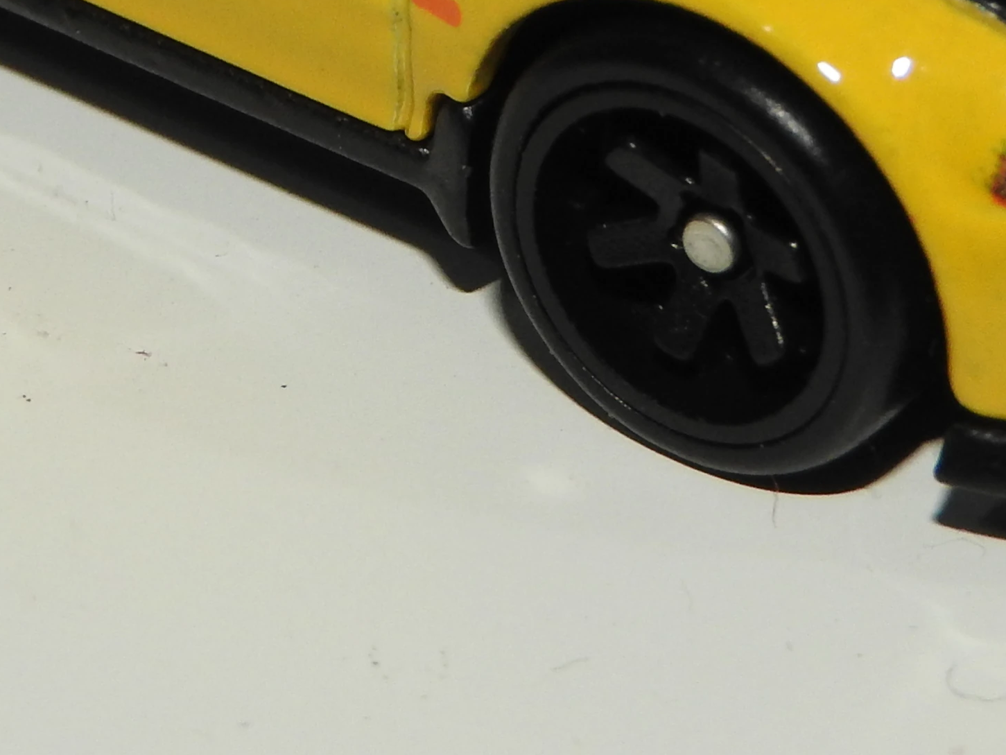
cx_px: 348
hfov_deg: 7.8
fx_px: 7384
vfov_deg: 5.8
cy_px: -370
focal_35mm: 254
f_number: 5
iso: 200
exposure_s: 1/60
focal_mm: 14.3
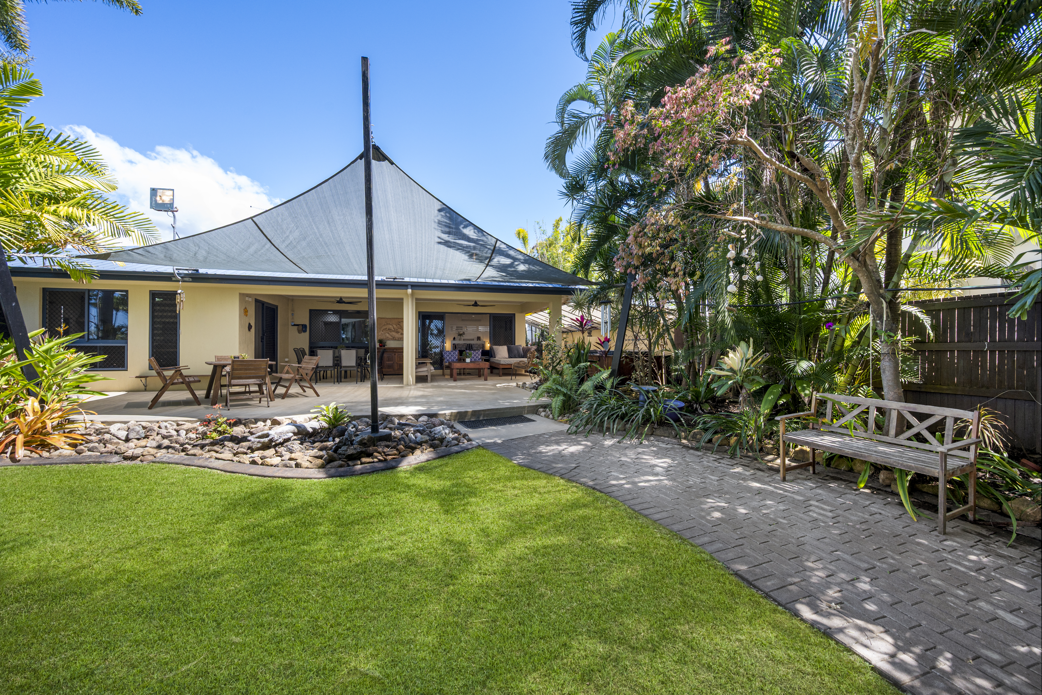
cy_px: 348
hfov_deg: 104.3
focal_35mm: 14
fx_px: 405
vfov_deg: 81.2
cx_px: 521
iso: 400
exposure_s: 1/320
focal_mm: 14
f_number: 8
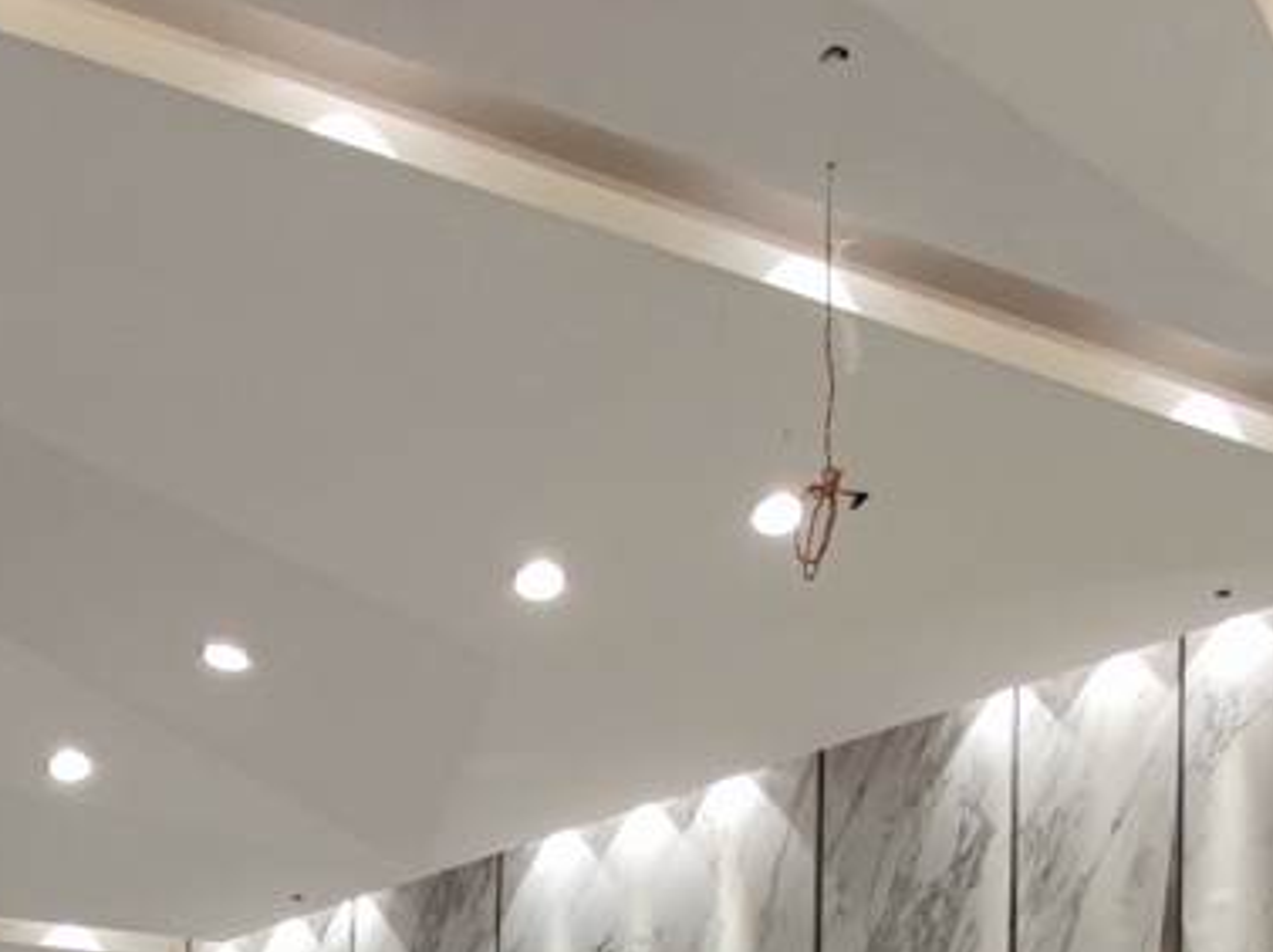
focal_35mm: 53
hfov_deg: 35.7
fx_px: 1947
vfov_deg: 20.2
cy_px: 1695
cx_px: 382
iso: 202
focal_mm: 1.95
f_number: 2.2
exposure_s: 1/50
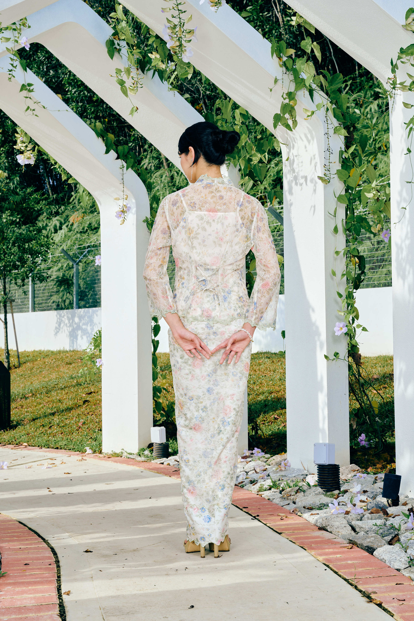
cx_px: 207
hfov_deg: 27.0
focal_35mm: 50
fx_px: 862
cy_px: 310
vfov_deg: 39.6
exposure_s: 1/125
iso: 125
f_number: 10
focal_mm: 50
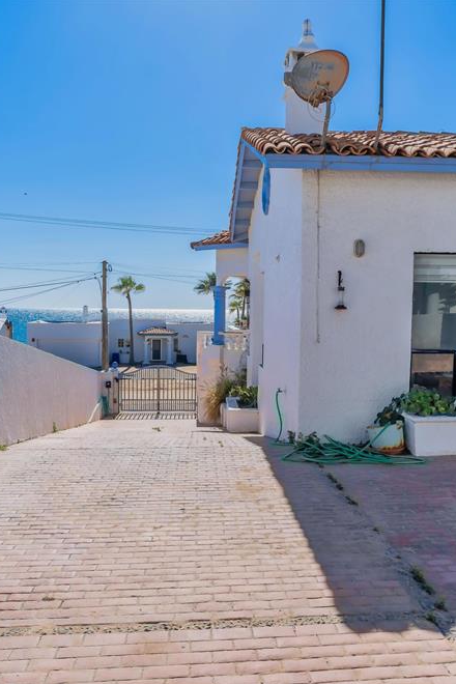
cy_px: 351
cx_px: 252
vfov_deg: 60.3
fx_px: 589
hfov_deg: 42.3
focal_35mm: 31
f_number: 5.6
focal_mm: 20
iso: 80
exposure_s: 1/2000
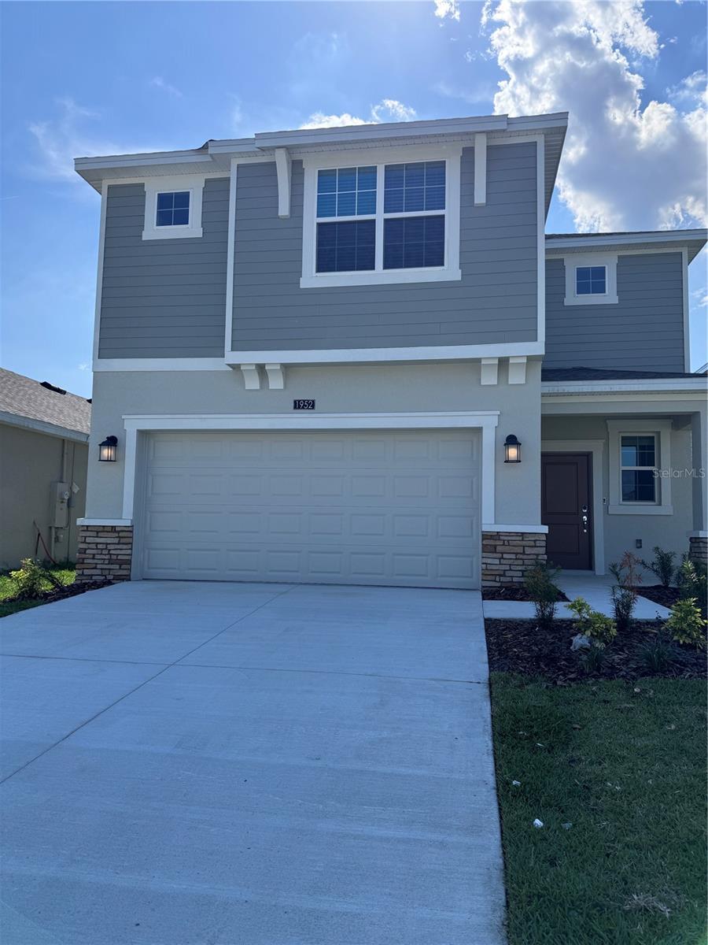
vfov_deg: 71.6
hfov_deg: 56.8
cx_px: 354
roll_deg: -1.6
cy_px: 472
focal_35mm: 24
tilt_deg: +5.4
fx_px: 654
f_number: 1.78
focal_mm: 6.76
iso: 80
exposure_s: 1/4608
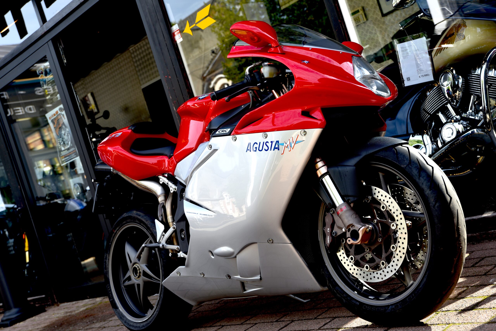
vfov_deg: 26.0
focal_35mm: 52
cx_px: 248
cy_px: 166
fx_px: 717
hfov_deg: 38.2
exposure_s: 1/125
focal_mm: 52
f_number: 5.6
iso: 100
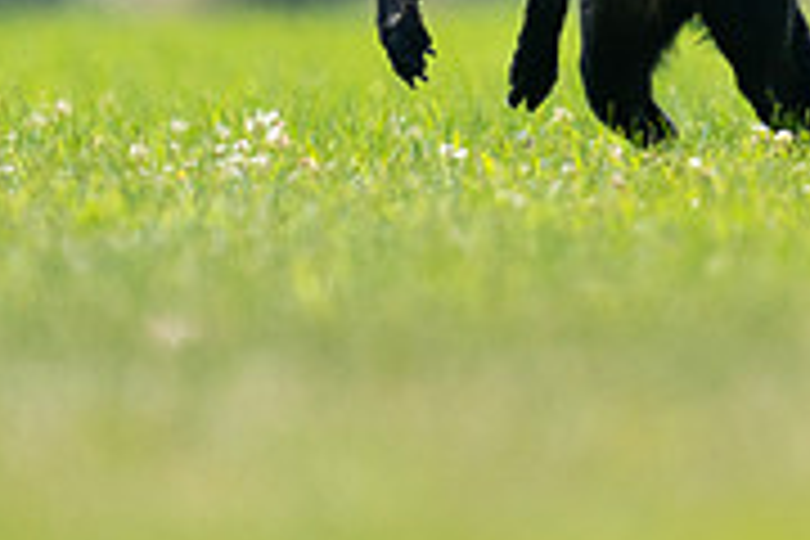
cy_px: -196
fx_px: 43422
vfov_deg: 0.7
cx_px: 540
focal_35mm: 1930
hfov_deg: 1.1
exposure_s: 1/4000
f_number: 6.3
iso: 2000
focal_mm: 600
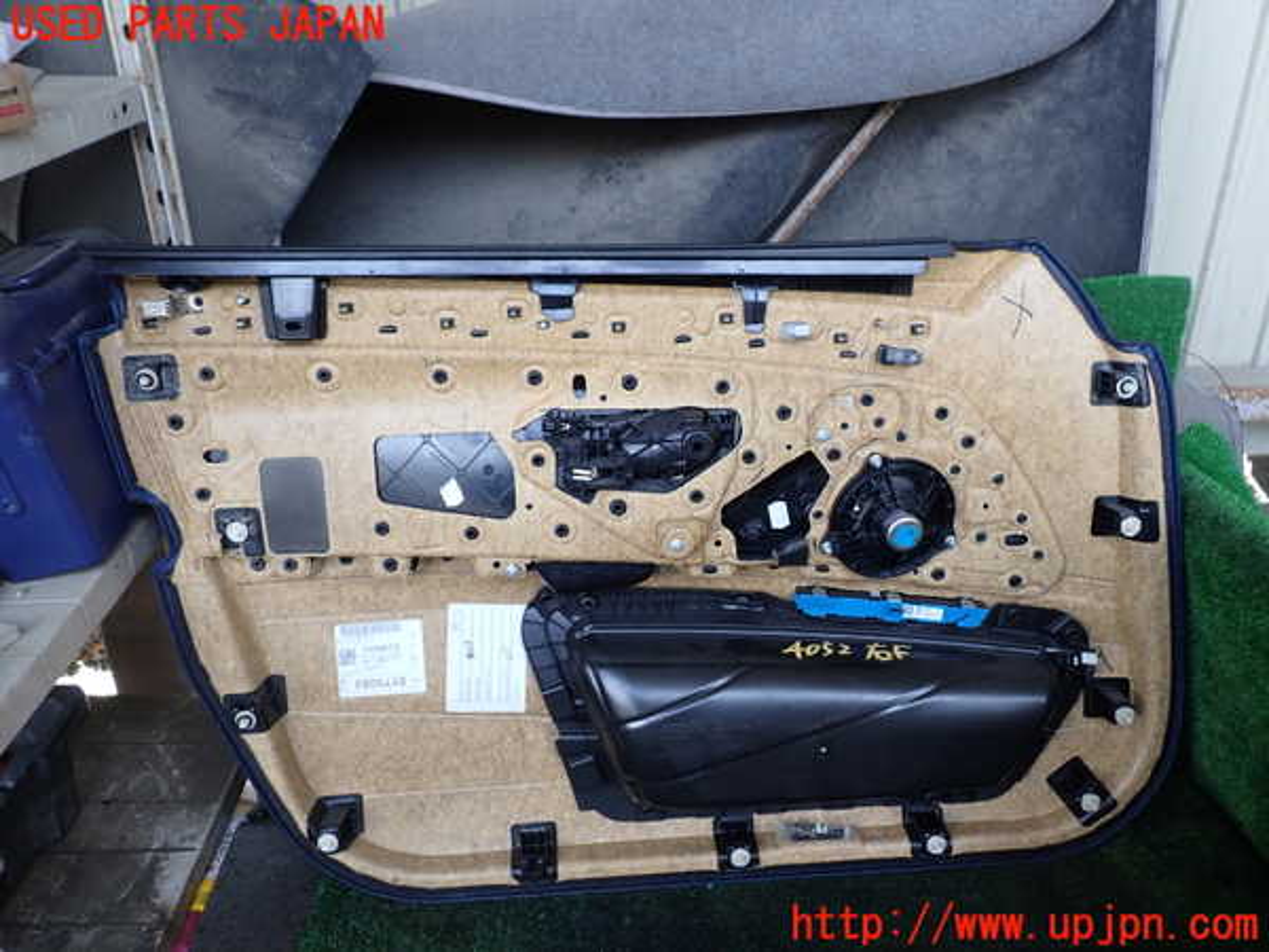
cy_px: 476
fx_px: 1100
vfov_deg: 46.8
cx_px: 634
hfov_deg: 60.0
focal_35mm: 30
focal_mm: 5.4
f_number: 3.2
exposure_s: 1/60
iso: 100
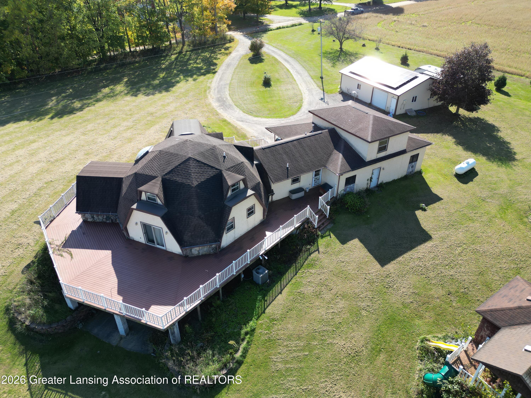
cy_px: 199
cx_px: 266
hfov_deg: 71.6
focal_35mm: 24
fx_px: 368
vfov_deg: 56.8
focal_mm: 6.72
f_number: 1.7
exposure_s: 1/800
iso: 100
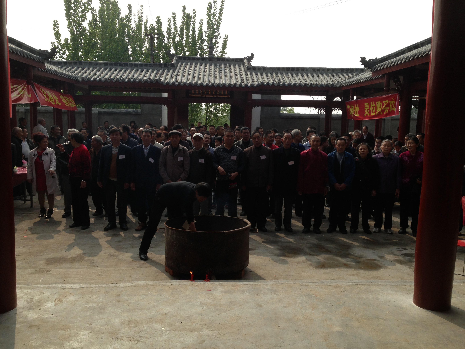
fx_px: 443
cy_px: 174
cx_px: 232
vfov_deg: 42.9
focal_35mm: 33
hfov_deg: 55.4
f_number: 2.4
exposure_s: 1/1335
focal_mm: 4.13
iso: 50
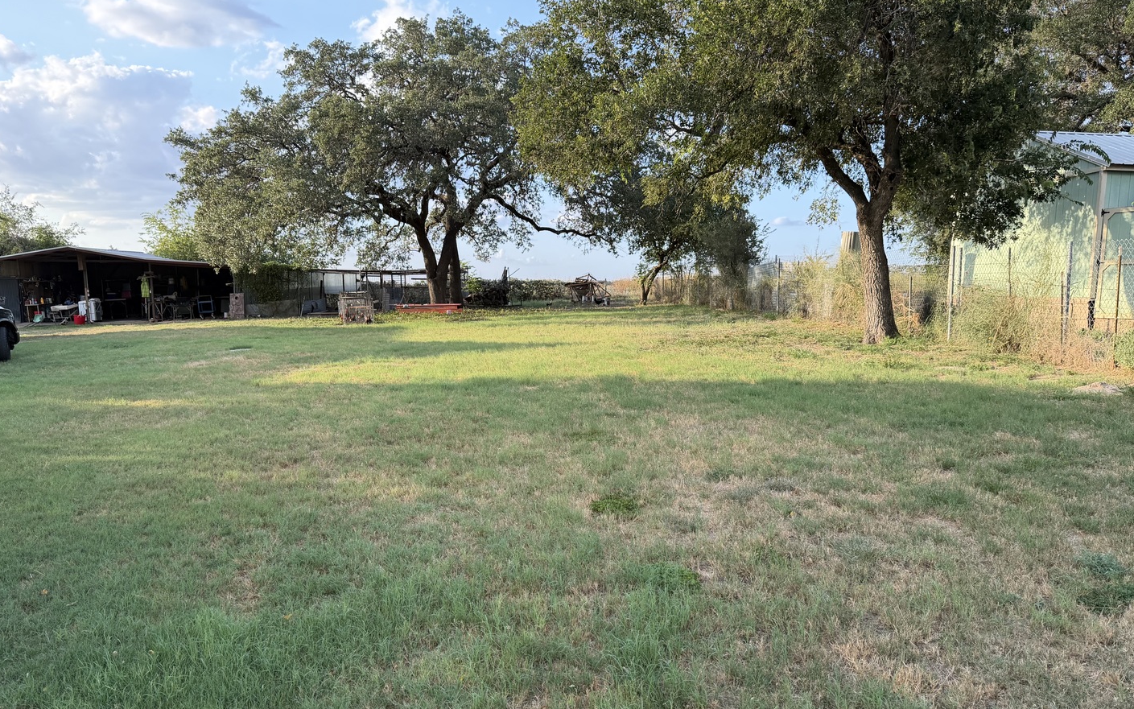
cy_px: 419
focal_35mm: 26
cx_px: 571
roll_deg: +0.2
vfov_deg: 47.4
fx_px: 804
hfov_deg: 70.4
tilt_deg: -9.2
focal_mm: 6.76
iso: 100
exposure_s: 1/943
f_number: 1.78
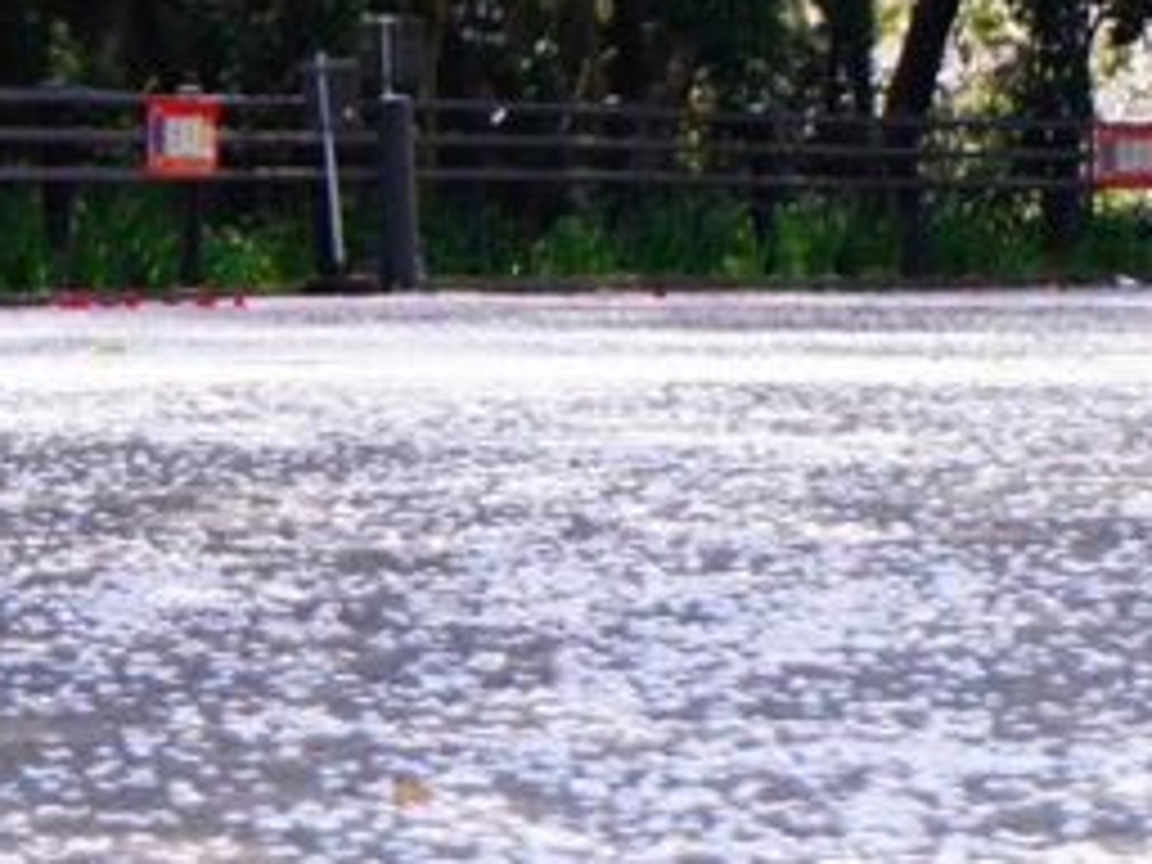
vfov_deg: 4.7
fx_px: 10547
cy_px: -464
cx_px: -270
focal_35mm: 317
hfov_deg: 6.2
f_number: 5.6
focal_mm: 55
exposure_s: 1/400
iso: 200
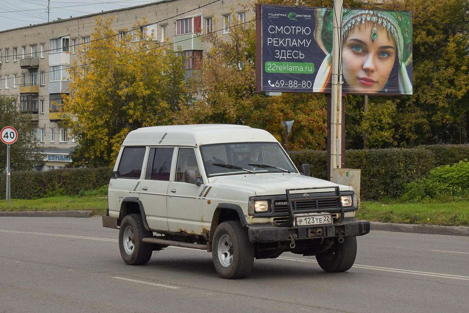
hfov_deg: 24.6
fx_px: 1075
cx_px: 234
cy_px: 156
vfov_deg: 16.6
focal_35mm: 82
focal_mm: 55
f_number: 7.1
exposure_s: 1/1250
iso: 400
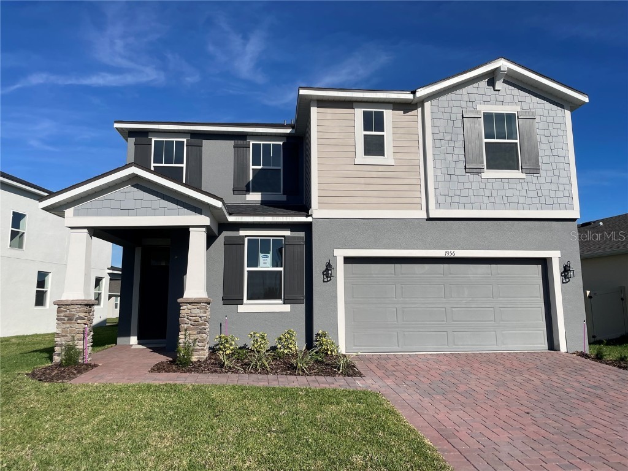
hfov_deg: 67.3
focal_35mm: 26
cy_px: 236
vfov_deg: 53.1
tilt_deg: +8.0
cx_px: 314
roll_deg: +1.0
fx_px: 472
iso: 32
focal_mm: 4.2
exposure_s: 1/6897
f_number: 1.6
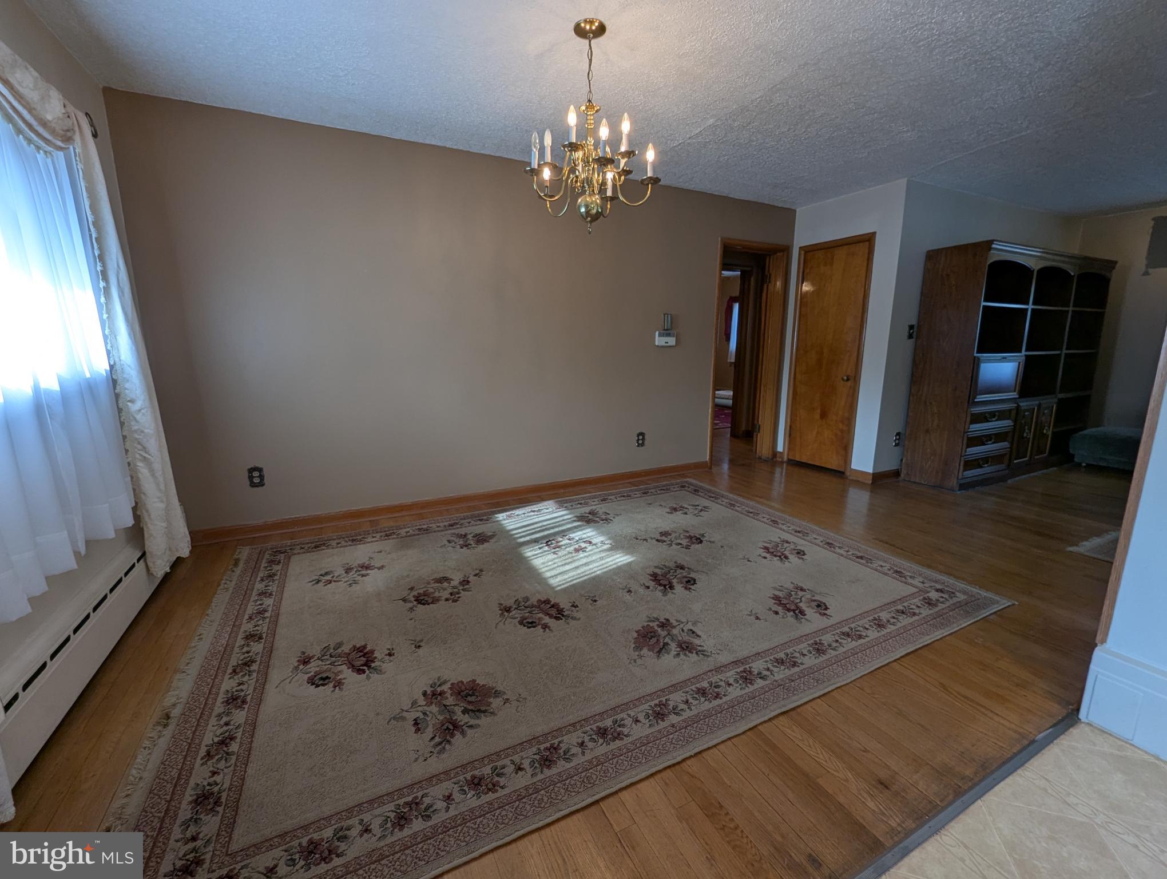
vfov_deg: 90.1
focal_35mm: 13
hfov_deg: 106.1
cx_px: 584
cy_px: 440
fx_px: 439
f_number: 2.2
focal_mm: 1.95
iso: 42
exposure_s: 1/30
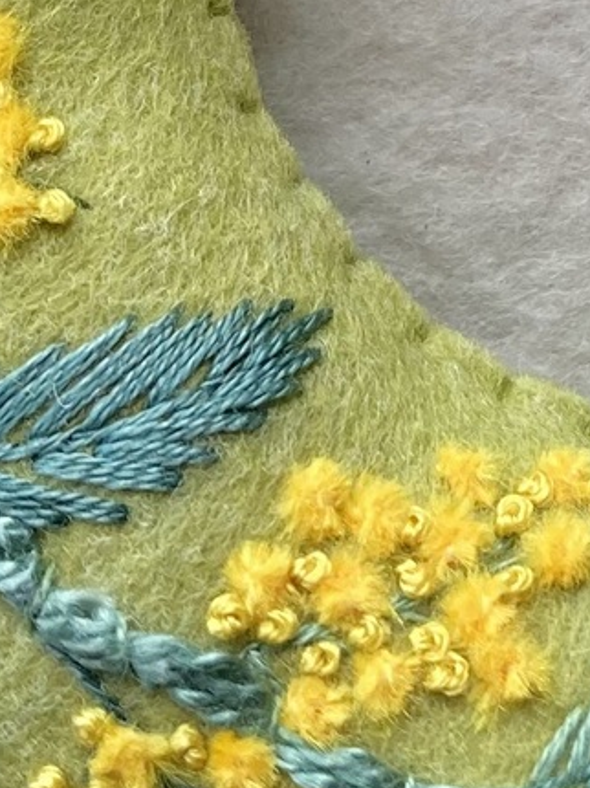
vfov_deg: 13.3
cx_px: 698
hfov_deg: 10.5
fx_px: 3162
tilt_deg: -81.8
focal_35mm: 139
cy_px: -465
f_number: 1.8
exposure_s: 1/121
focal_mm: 3.99
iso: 40
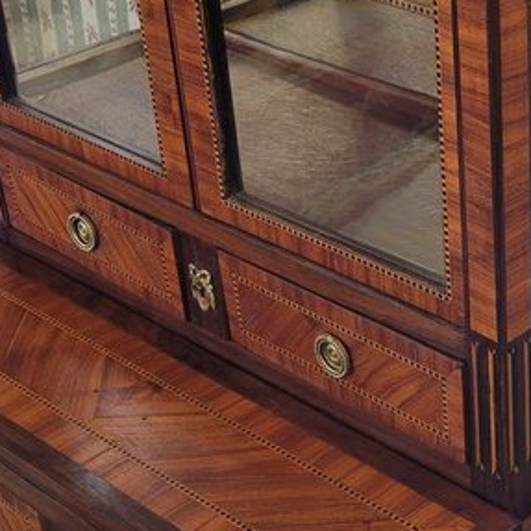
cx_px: 564
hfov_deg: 20.7
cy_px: 202
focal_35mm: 80
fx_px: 1388
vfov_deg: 21.6
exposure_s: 1/50
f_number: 1.8
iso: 160
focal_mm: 5.4
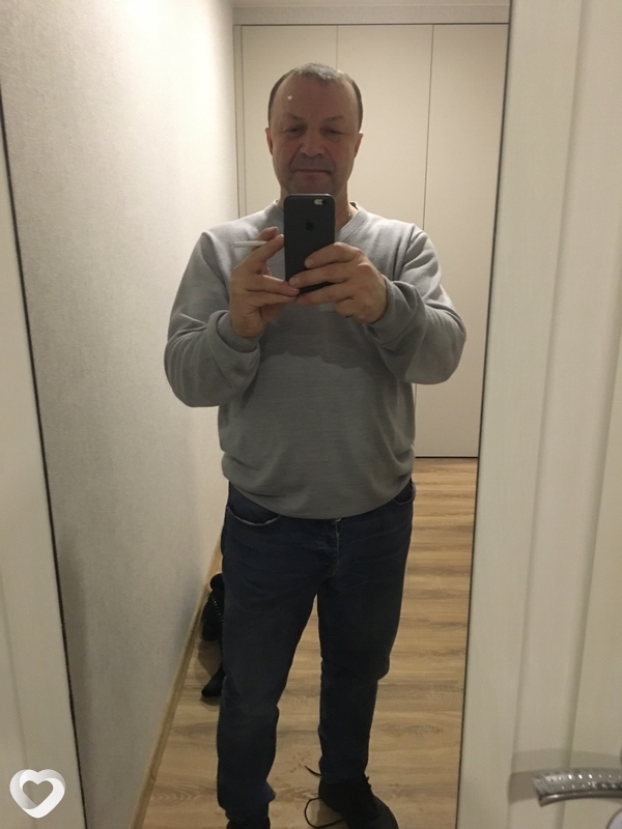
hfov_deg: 48.2
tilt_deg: -16.3
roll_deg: +0.7
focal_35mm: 29
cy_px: 414
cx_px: 311
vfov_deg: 61.7
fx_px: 695
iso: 500
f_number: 2.2
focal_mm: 4.15
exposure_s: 1/17
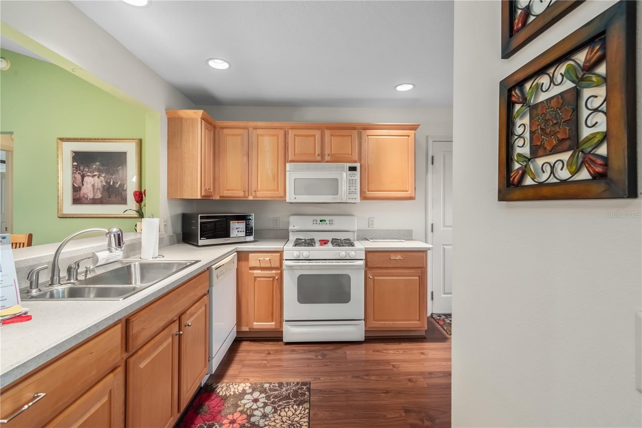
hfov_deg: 100.4
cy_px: 214
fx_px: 267
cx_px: 321
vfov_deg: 77.3
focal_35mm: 15
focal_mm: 10
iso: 250
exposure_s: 1.3
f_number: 9
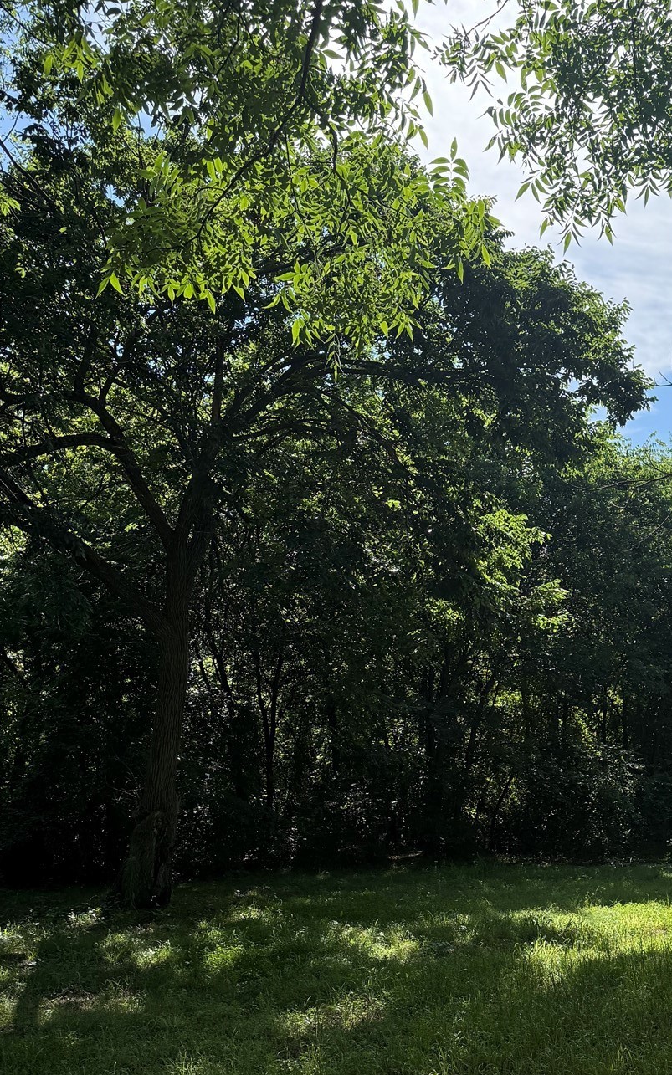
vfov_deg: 50.6
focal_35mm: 38
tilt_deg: +3.6
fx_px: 1114
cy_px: 722
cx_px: 521
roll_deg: -0.7
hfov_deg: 32.8
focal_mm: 6.76
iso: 100
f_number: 1.78
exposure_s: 1/2611
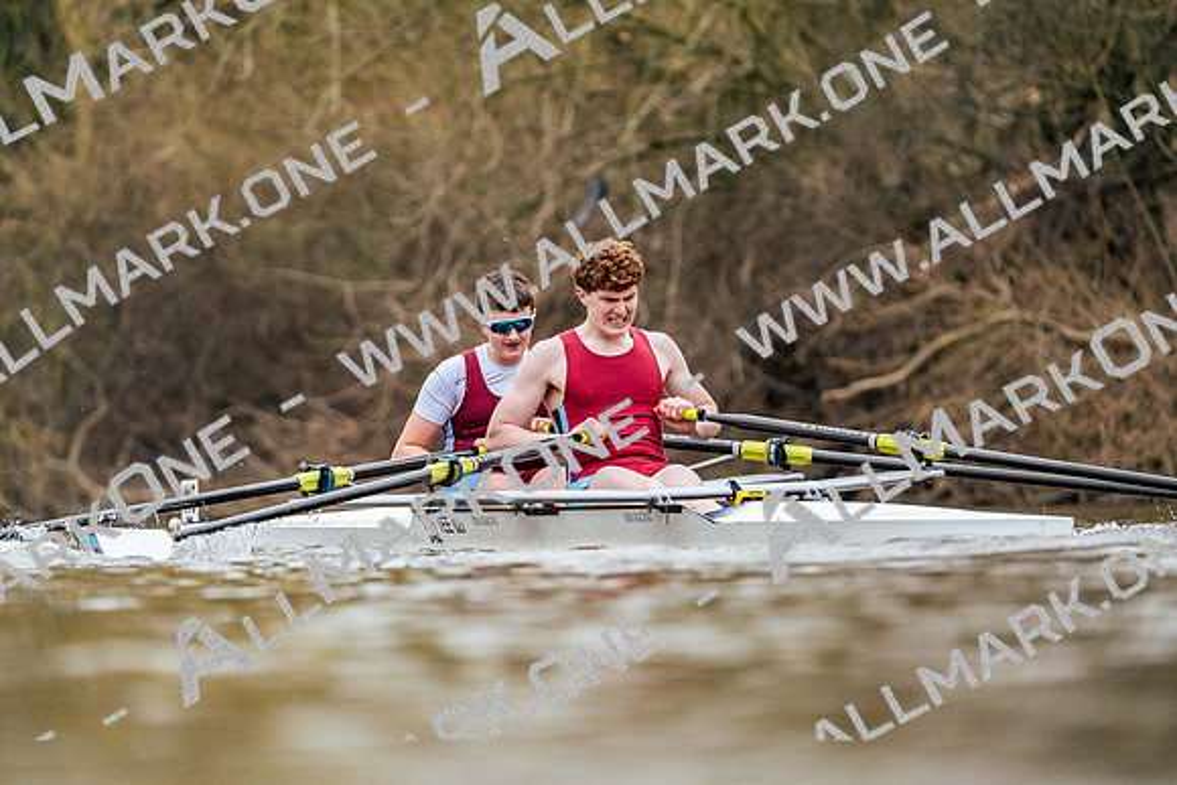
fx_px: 14650
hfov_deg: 4.6
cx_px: 588
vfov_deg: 3.1
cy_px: 392
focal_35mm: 448
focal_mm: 448
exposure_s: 1/2000
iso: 5000
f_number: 6.3
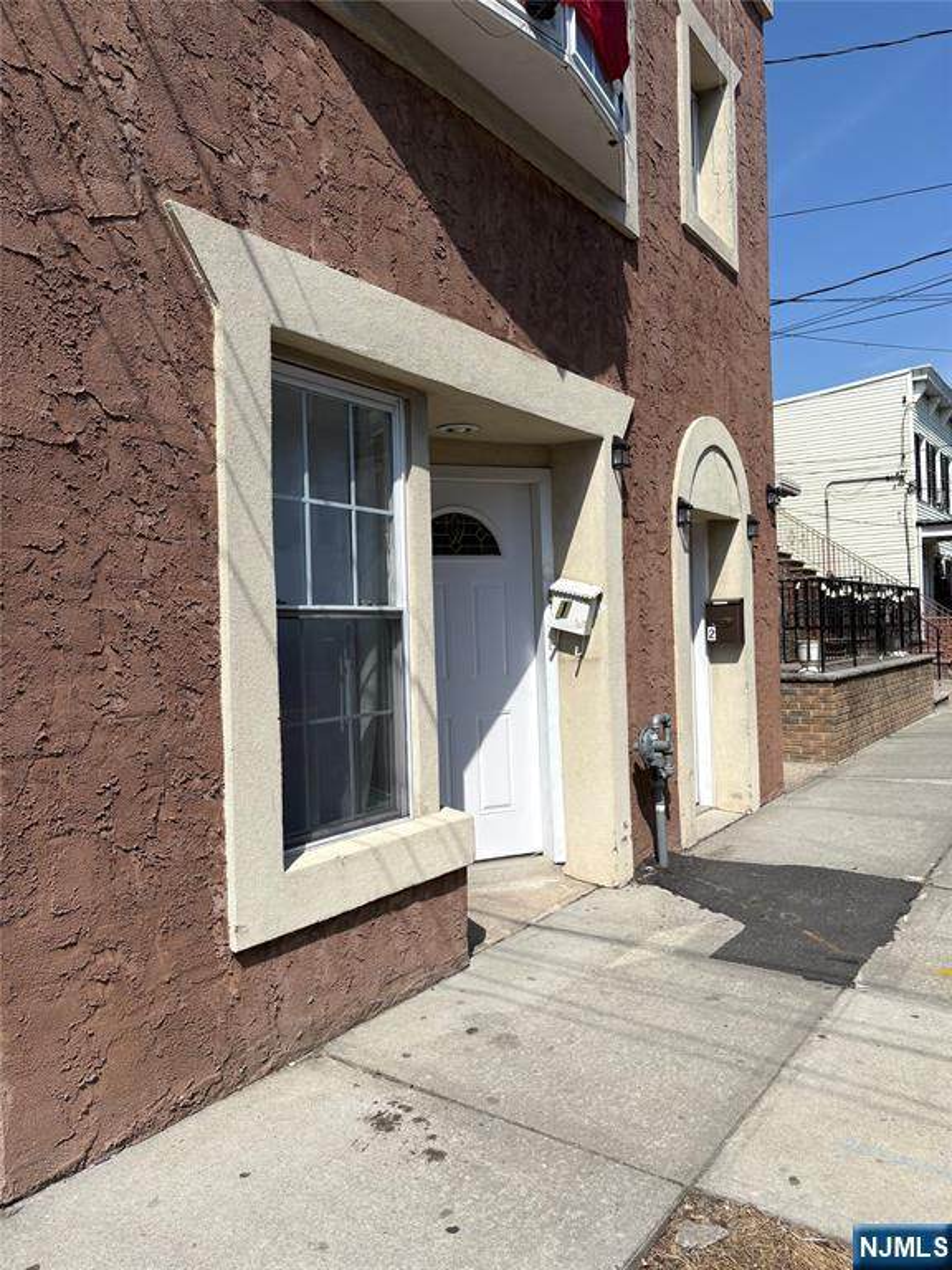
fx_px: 953
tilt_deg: -0.7
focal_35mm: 26
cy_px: 635
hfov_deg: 53.1
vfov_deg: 67.3
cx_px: 476
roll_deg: +1.3
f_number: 1.6
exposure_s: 1/5348
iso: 50
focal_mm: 5.96
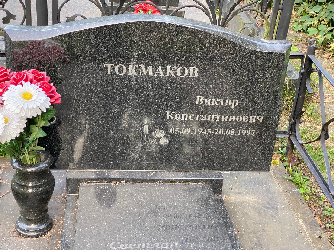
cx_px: 167
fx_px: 502
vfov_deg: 28.0
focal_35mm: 52
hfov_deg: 36.8
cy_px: 125
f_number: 2
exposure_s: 1/92
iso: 160
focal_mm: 6
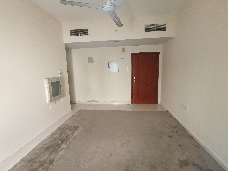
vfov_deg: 78.1
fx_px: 105
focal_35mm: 16
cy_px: 86
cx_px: 114
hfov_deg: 94.5
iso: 400
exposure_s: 1/33.3
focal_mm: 1.68
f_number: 2.2
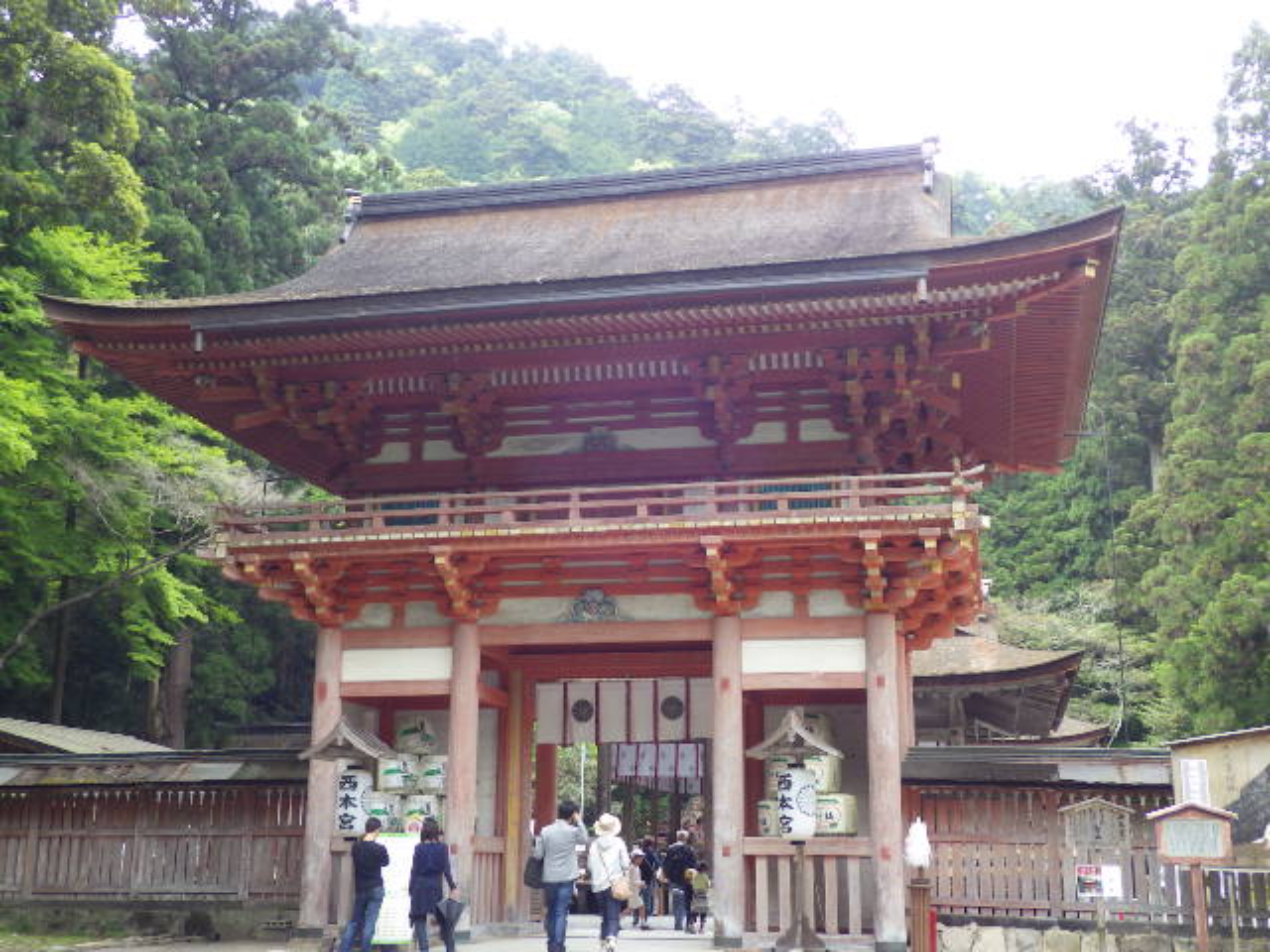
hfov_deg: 45.8
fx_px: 1504
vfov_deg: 35.1
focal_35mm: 41
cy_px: 476
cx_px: 635
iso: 125
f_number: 3.8
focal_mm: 7.3
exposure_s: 1/80
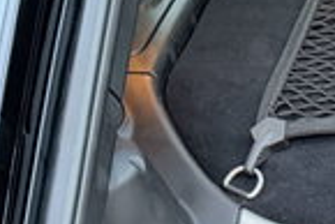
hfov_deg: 13.3
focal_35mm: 132
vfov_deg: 9.7
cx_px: 675
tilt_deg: -47.0
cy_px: 448
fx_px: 1230
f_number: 1.78
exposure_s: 1/60
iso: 640
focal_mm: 6.76
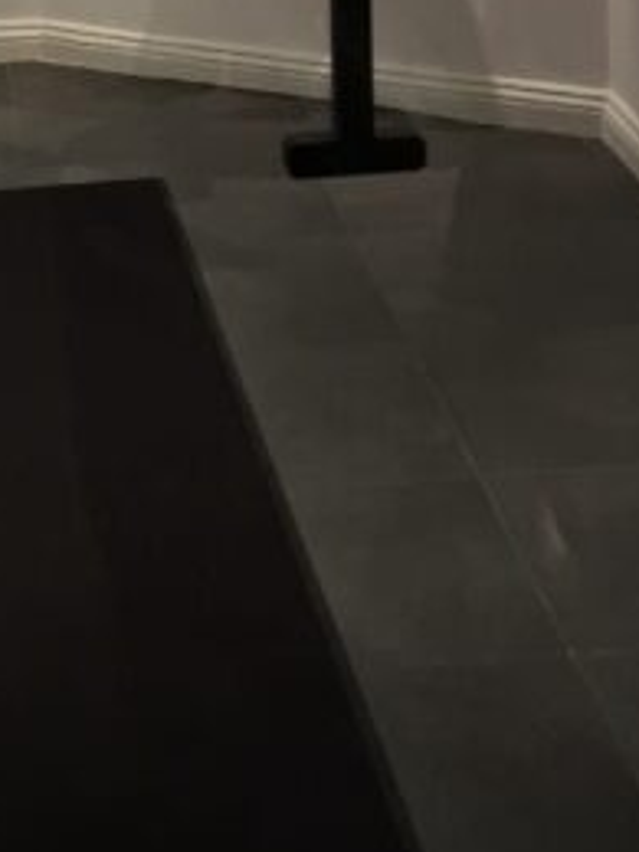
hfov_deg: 13.0
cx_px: 347
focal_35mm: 114
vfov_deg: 15.6
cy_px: -514
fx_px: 2806
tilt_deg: -2.5
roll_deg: +0.4
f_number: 2.2
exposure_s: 1/33
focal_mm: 4.15
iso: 125
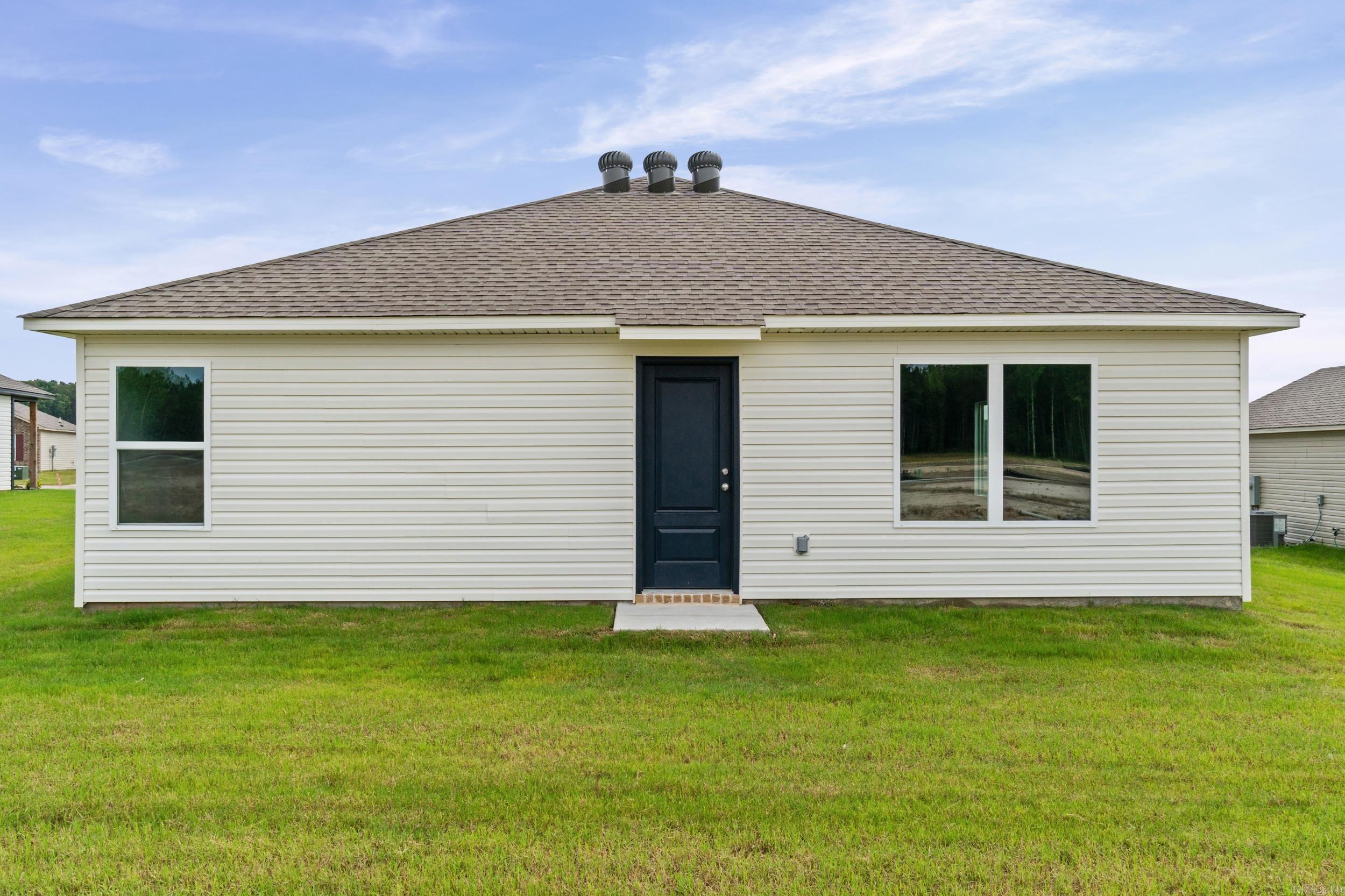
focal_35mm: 27
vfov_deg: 47.9
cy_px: 448
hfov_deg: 67.4
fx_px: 1009
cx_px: 672
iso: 250
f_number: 9
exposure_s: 1/640
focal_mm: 18
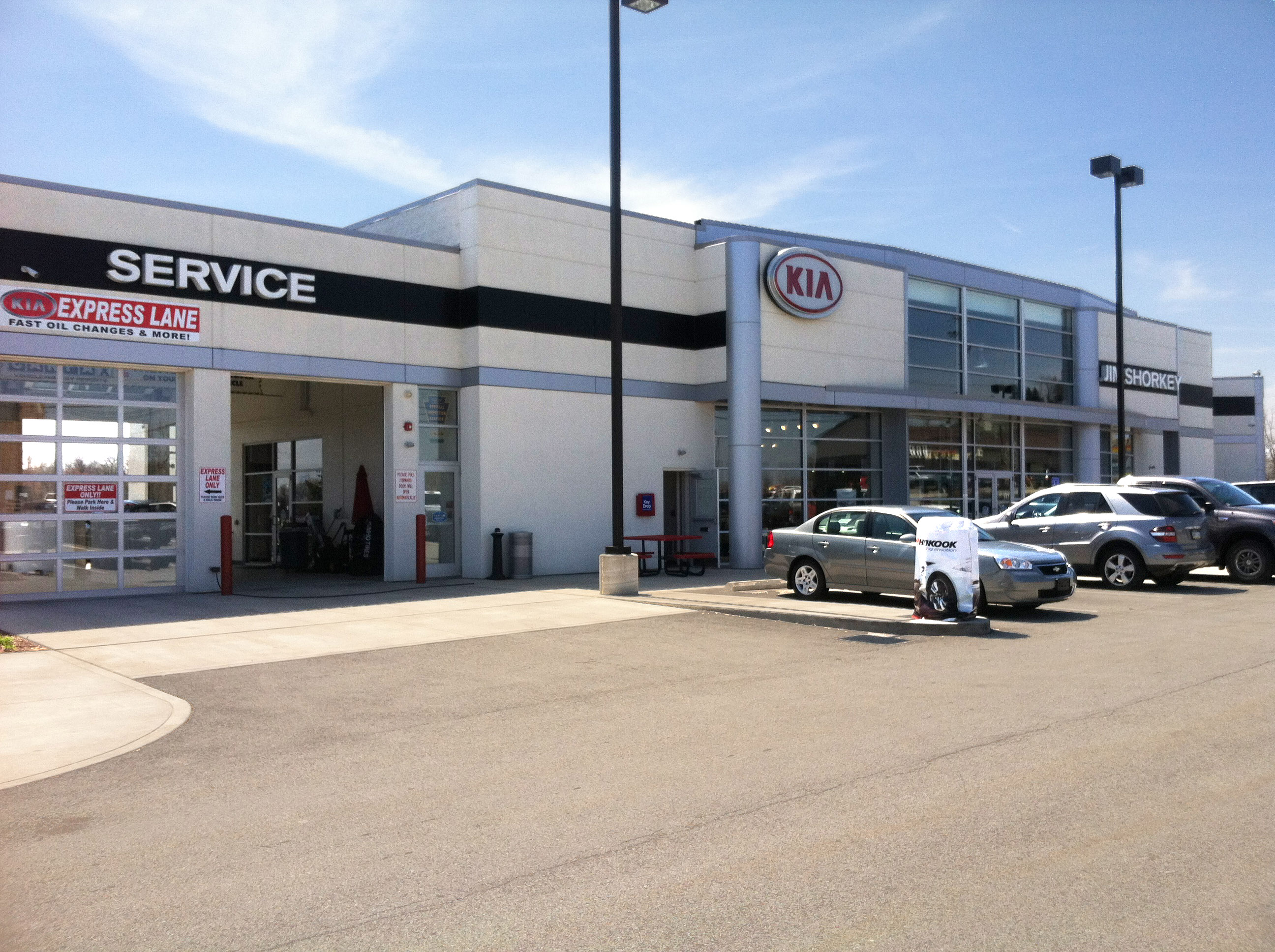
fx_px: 1287
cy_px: 476
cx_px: 638
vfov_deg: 40.6
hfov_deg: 52.7
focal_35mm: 35
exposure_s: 1/1304
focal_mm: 3.85
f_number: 2.8
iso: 80
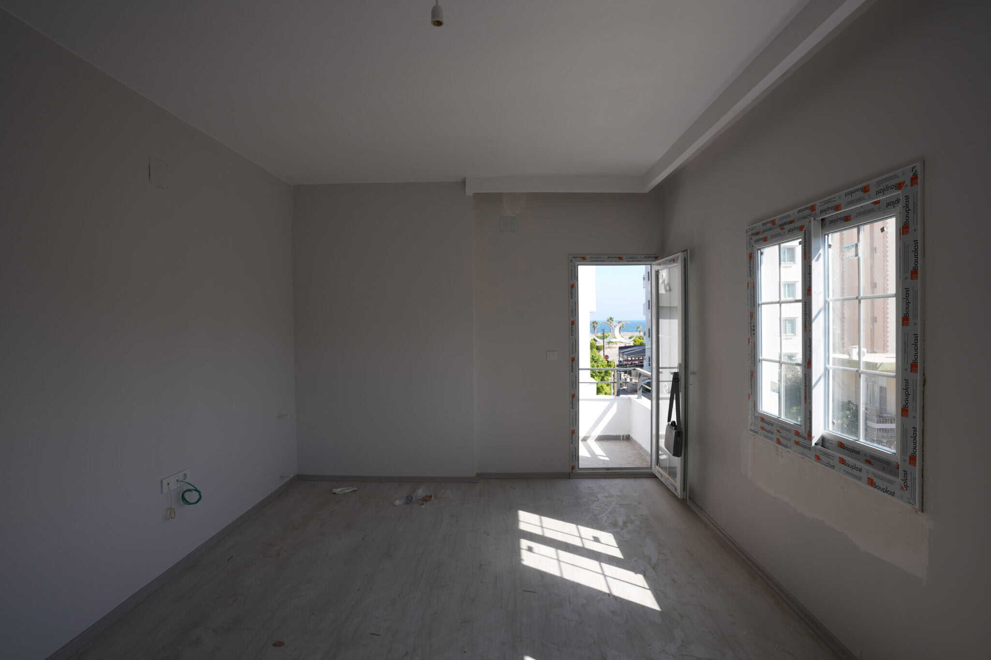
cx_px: 496
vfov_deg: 70.4
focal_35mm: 17
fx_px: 468
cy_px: 330
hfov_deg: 93.3
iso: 100
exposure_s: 1/160
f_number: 6.3
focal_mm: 17
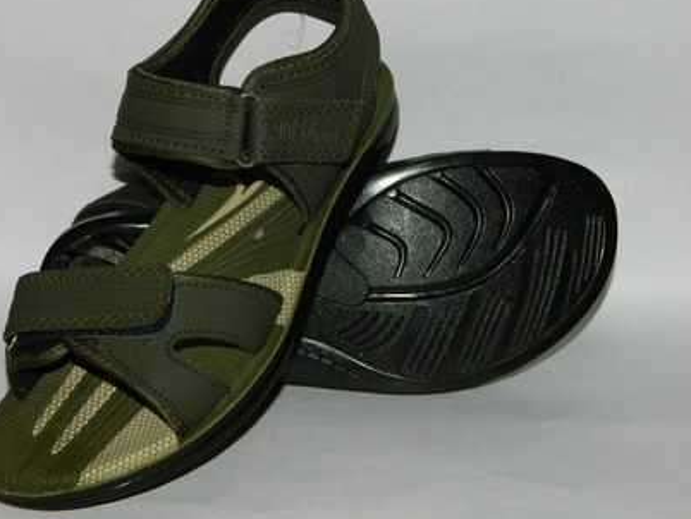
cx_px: 284
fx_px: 1738
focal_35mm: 87
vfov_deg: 17.0
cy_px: 200
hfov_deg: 22.5
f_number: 4
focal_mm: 12.6
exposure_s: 1/50
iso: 200
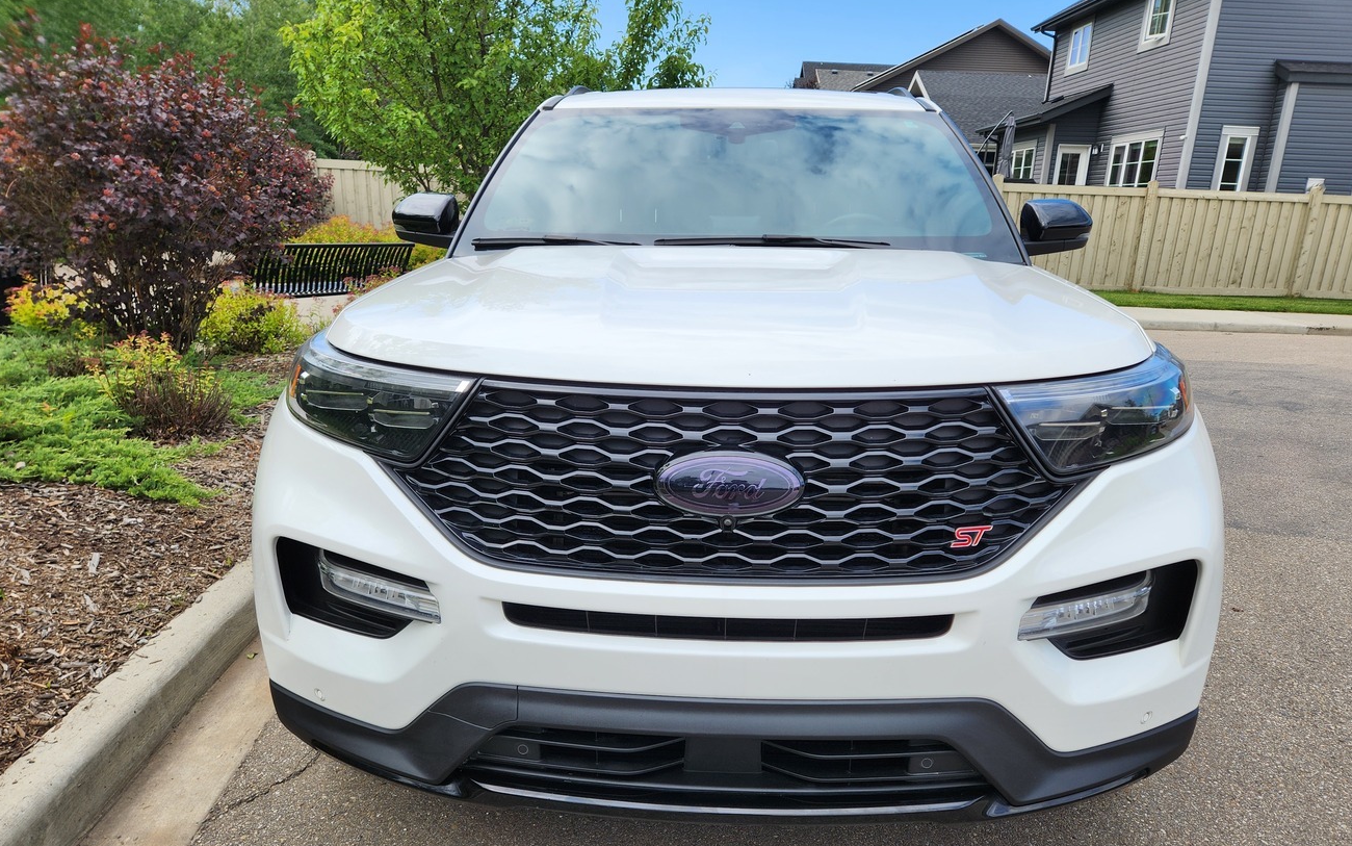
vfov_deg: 49.1
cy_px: 499
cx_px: 689
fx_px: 921
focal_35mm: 25
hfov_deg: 72.5
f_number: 1.8
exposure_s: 1/897
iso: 20
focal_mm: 5.4
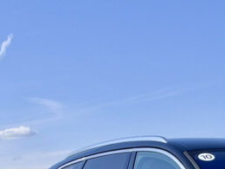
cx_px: 305
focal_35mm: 142
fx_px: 923
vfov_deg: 10.1
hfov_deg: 13.3
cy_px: 245
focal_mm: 6.76
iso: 64
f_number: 1.78
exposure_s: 1/3425
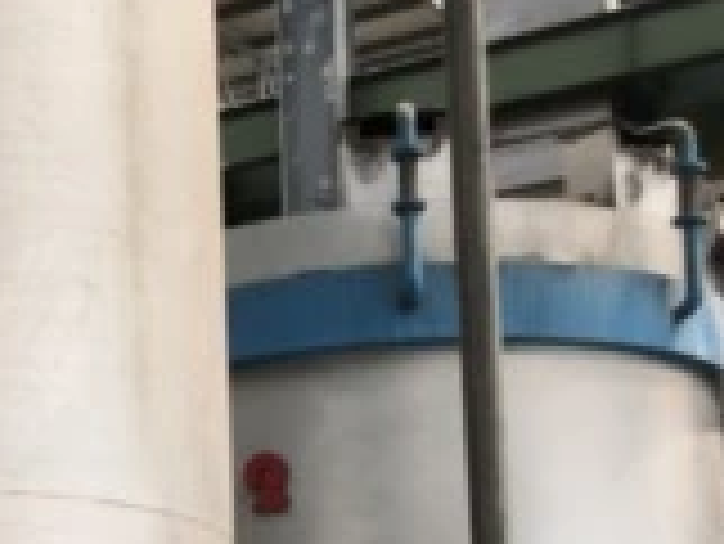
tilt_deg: +8.3
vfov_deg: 16.6
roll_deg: +0.9
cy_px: 569
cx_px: -297
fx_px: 1821
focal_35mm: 87
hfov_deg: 20.0
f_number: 1.8
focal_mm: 4
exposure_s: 1/30
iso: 32
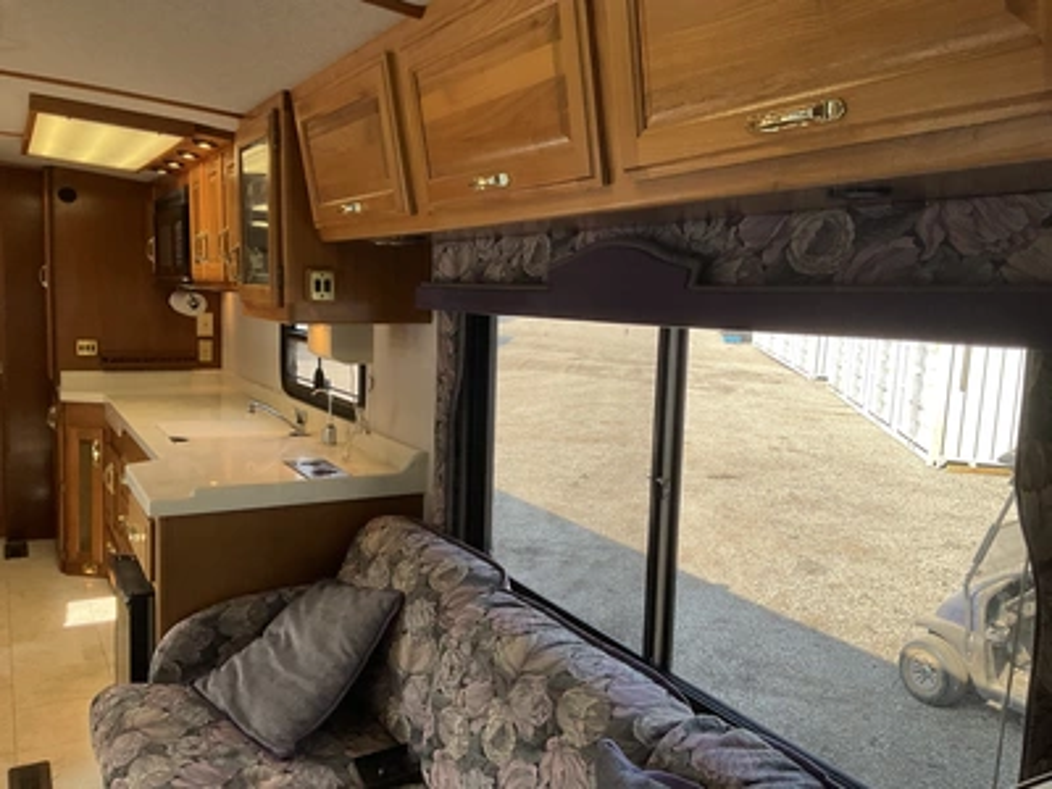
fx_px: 881
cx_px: 526
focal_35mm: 29
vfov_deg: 48.2
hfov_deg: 61.7
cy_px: 394
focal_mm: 3
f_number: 1.8
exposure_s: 1/122
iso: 20
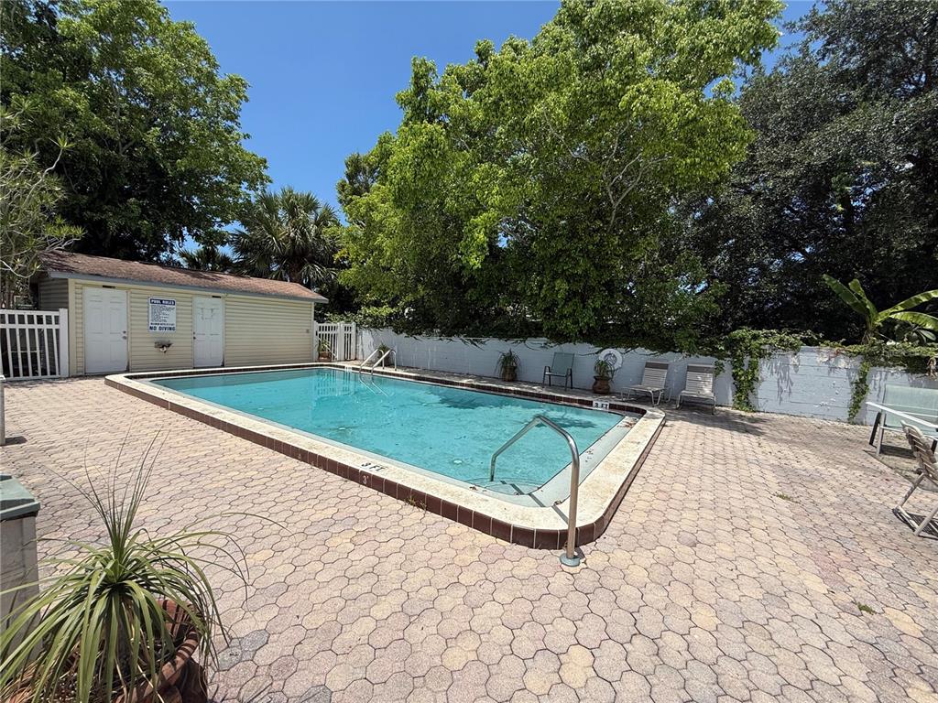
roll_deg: -2.3
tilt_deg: -4.0
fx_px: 379
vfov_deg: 85.7
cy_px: 352
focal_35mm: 14
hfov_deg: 102.1
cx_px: 469
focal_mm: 2.22
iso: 50
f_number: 2.2
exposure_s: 1/2320
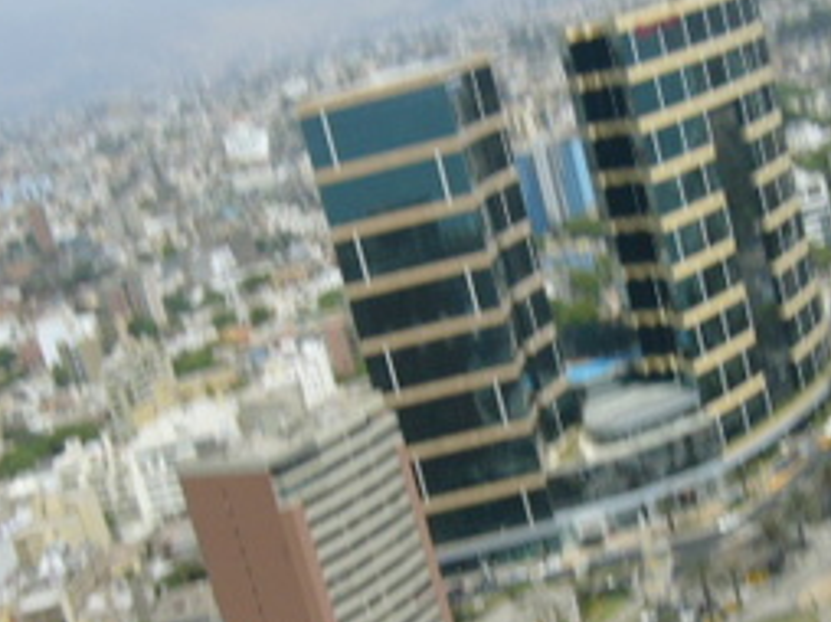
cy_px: 394
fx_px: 1655
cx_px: 507
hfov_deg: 28.1
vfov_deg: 21.2
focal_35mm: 69
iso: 50
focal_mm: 5.8
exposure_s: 1/200
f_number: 8
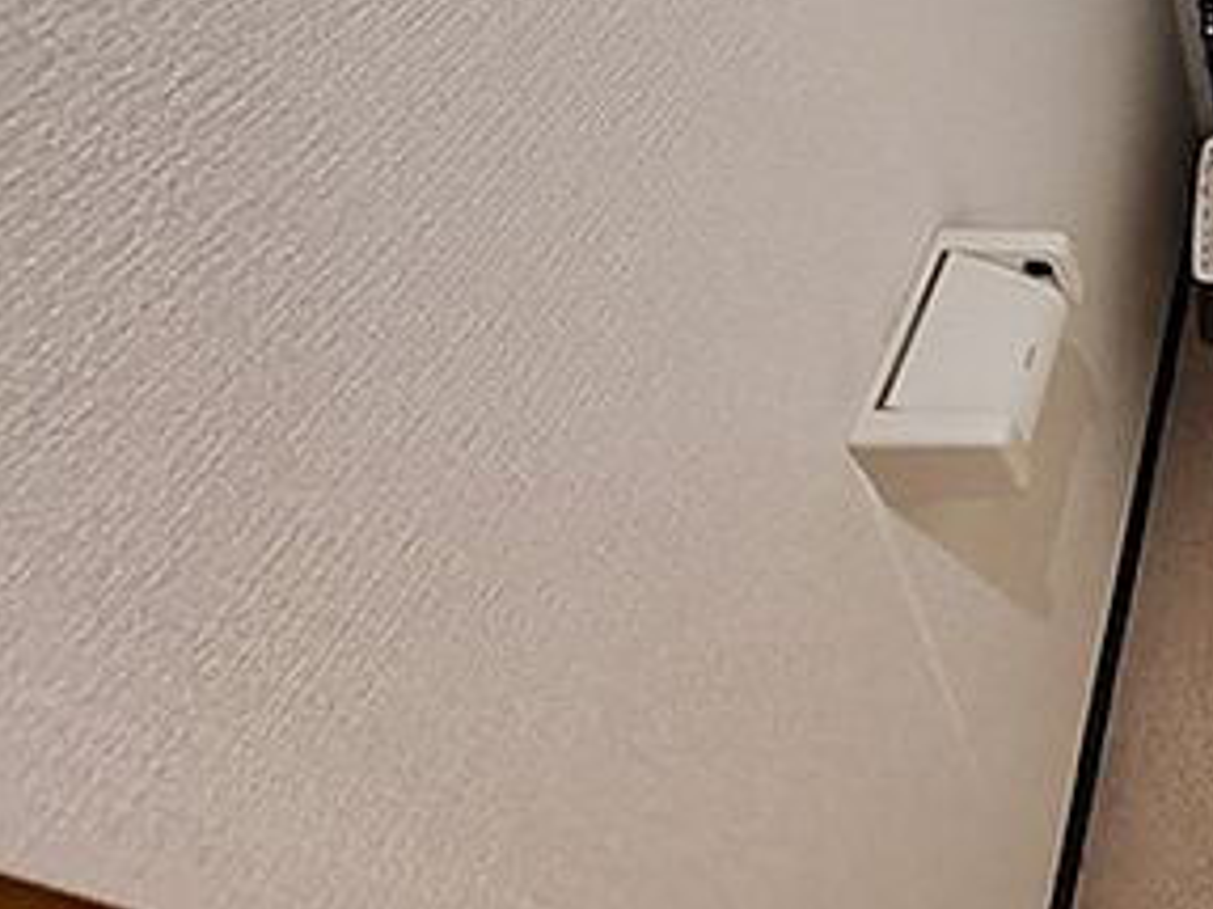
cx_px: 1348
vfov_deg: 42.6
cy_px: 34
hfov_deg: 45.4
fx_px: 1016
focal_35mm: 29
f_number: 2.2
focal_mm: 2.16
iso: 1550
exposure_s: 1/30
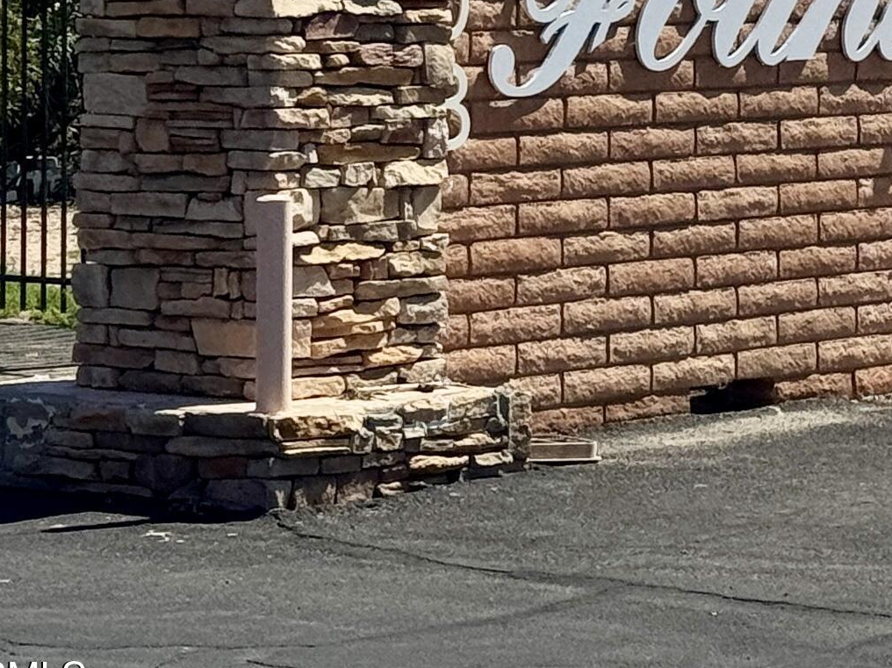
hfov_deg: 19.0
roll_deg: +0.3
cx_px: 795
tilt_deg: -1.1
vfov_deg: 14.3
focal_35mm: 102
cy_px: 32
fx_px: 2627
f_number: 1.78
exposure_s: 1/9009
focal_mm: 6.76
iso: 80
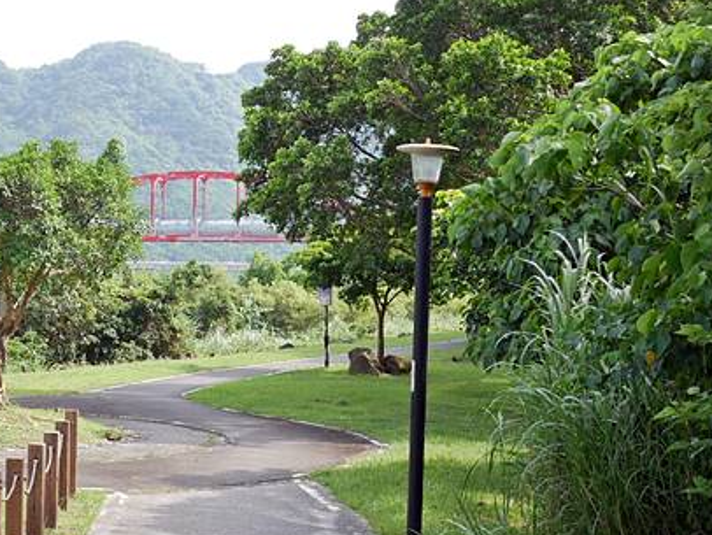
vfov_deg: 21.3
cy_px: 289
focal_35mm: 69
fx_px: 1420
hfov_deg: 26.5
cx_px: -19
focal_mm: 14
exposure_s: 1/640
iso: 200
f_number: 3.2
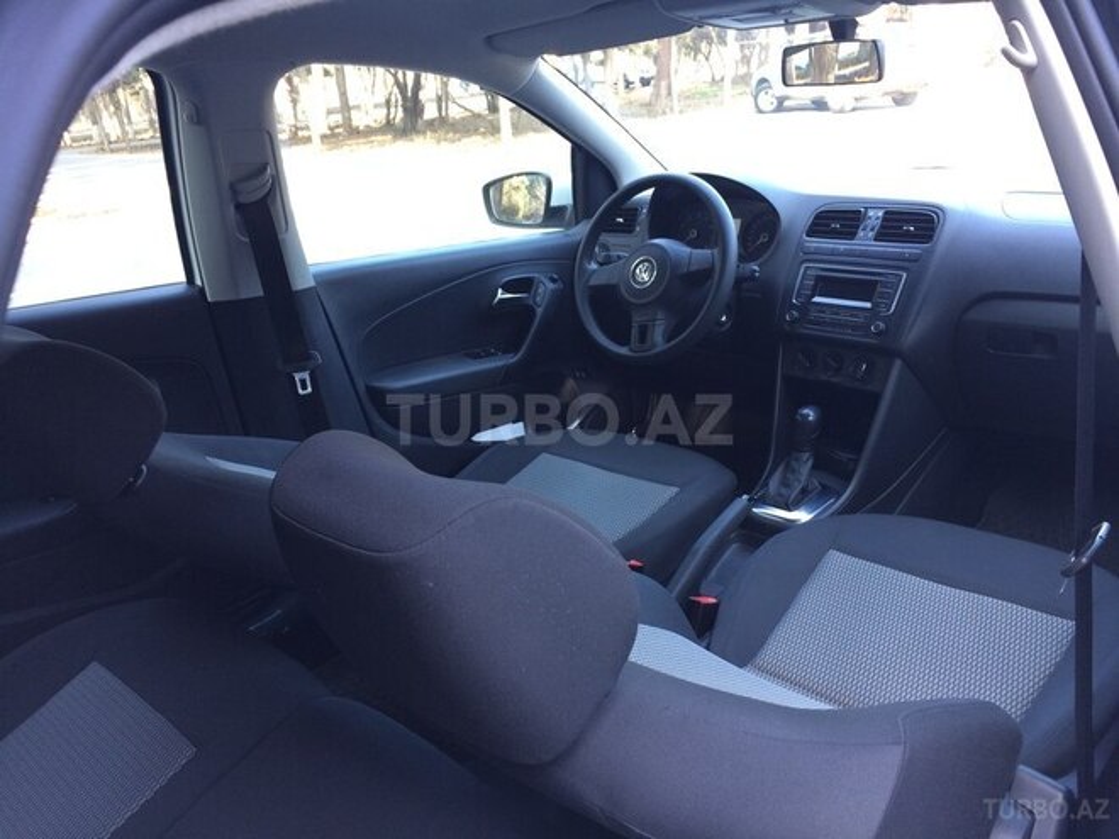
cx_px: 560
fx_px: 937
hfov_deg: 61.7
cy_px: 420
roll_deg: +5.5
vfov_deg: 48.2
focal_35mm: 29
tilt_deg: -20.2
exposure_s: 1/33
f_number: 2.2
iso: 40
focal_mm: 4.15
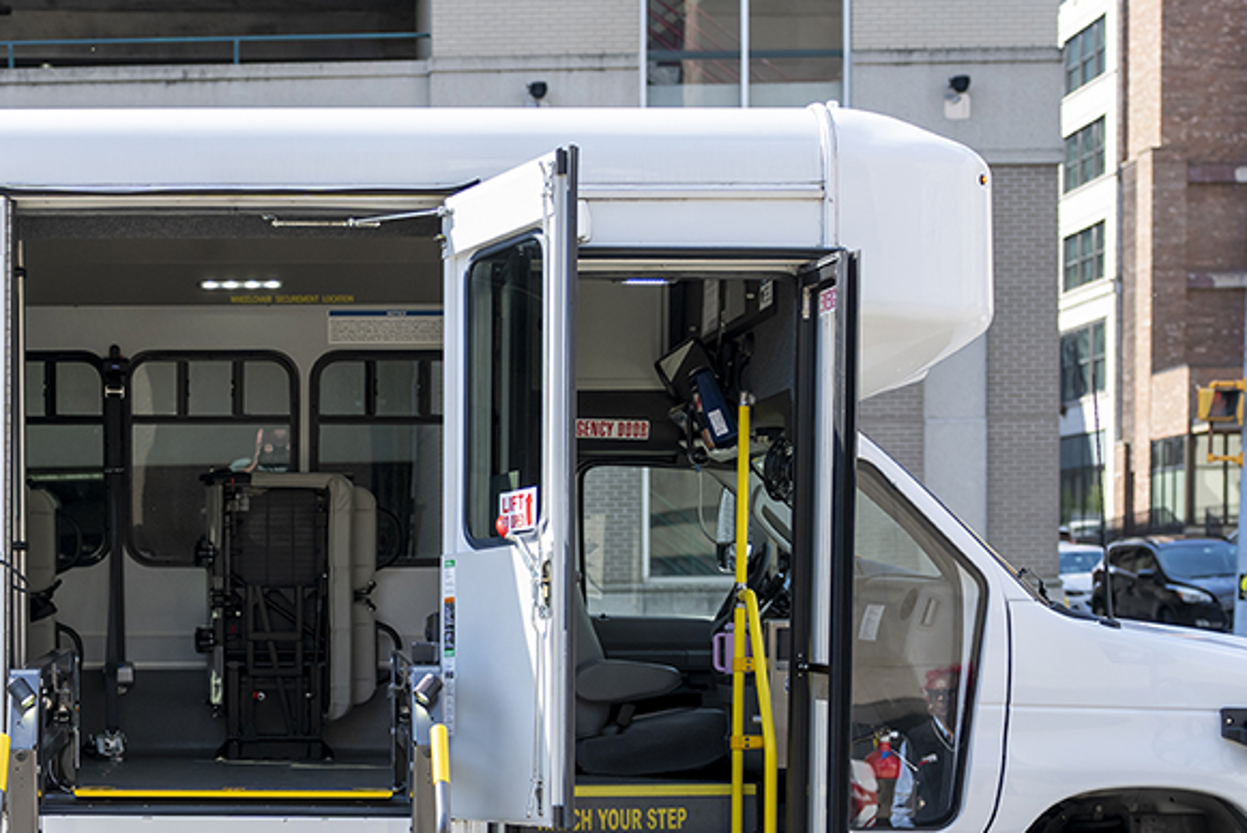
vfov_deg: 20.9
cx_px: 217
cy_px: 730
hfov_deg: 30.5
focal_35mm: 64
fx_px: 2218
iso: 320
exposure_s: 1/3200
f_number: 2
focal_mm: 31
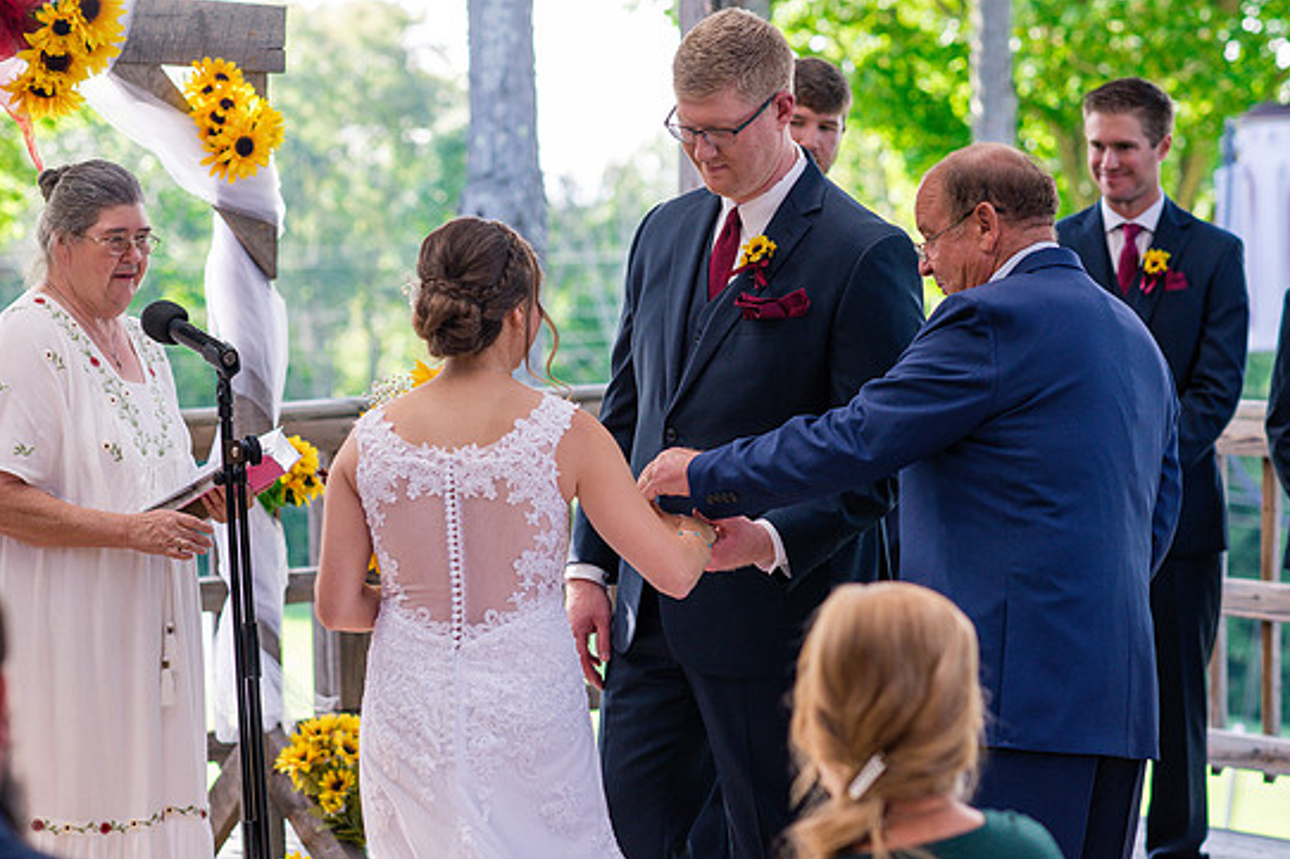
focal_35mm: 91
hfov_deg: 22.4
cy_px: 458
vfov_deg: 15.0
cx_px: 683
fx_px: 3260
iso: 400
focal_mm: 85
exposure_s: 1/400
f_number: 3.2
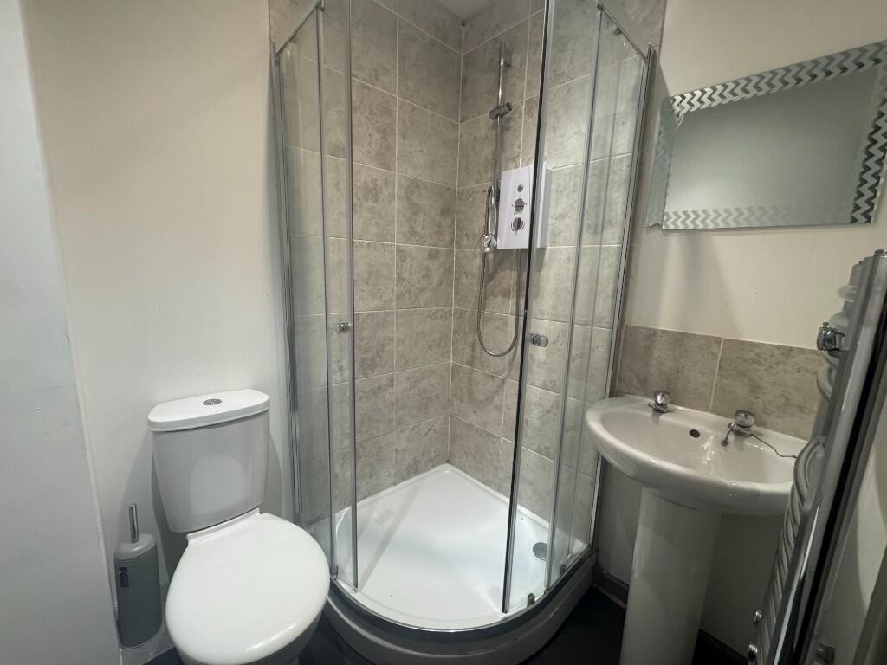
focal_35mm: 14
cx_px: 444
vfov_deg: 85.7
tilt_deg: -9.6
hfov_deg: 102.1
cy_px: 332
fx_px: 359
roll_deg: -1.8
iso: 320
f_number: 2.2
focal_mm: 2.22
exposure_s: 1/100
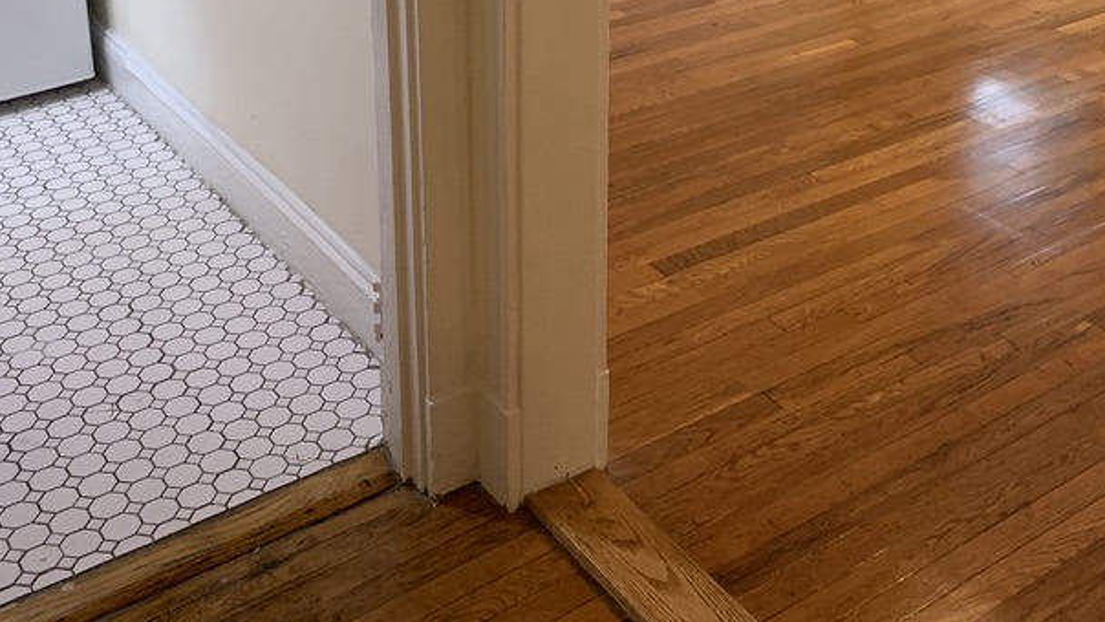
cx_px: 613
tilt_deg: -15.5
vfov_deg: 23.3
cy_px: -79
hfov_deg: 42.8
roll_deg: +0.2
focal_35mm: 48
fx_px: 1407
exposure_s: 1/60
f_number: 1.8
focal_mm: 4.25
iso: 250
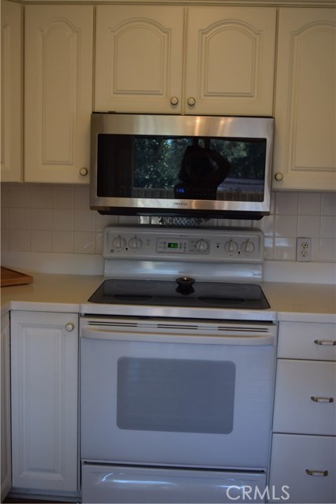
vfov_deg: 45.0
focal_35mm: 44
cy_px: 252
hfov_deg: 30.9
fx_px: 609
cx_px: 168
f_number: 4.5
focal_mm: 29
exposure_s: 1/80
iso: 400
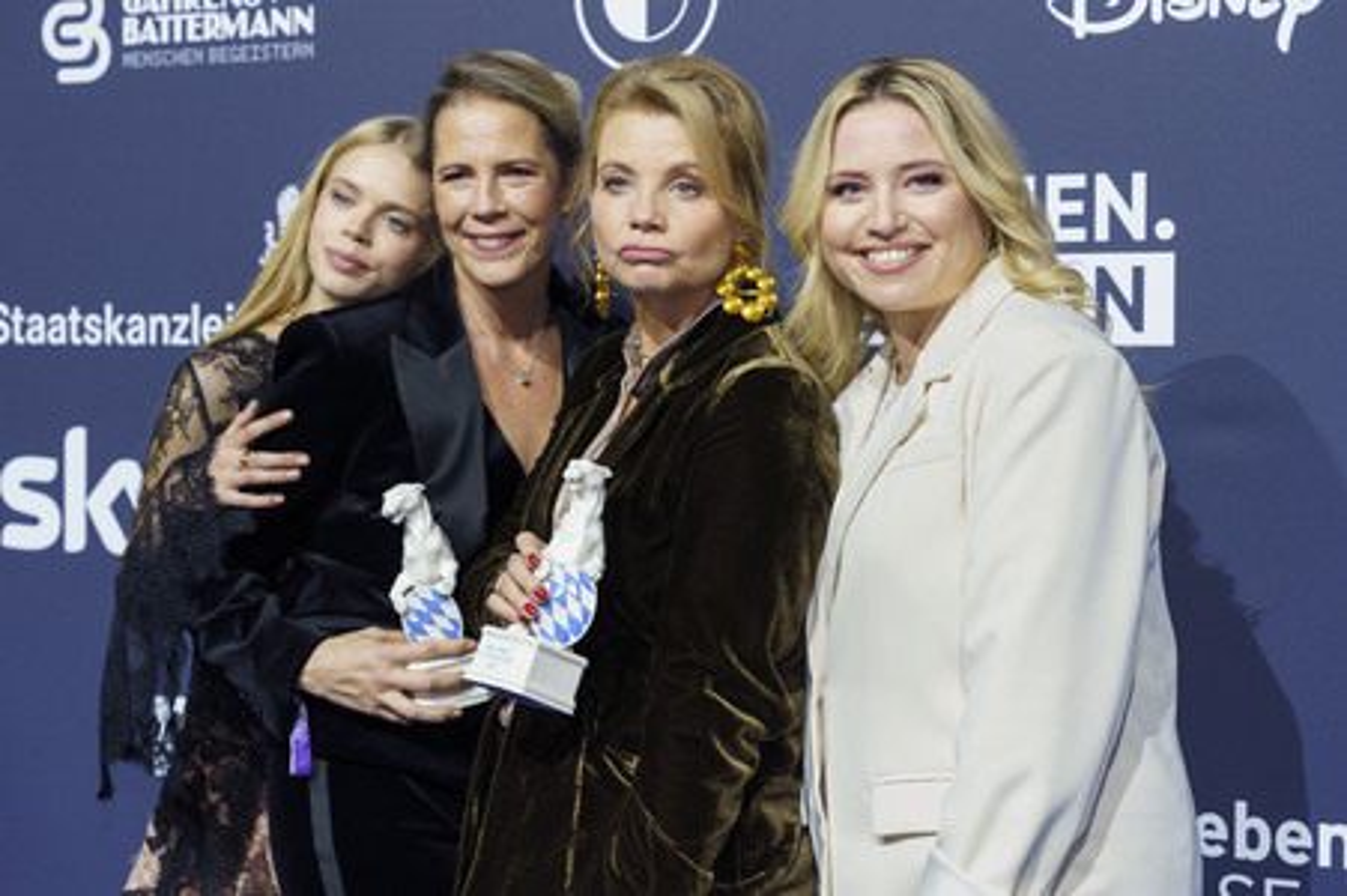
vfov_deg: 21.5
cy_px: 448
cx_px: 674
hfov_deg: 31.9
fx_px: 2355
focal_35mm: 63
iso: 1000
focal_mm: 63
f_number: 4
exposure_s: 1/200
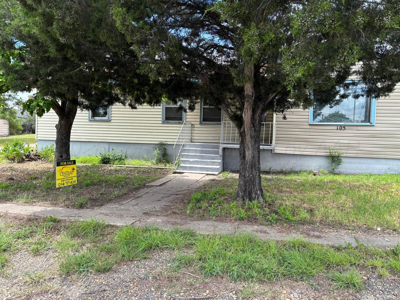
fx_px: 300
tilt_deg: -2.6
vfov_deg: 53.1
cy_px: 150
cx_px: 200
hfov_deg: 67.3
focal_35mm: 26
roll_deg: -1.6
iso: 50
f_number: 1.6
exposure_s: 1/894
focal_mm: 5.96
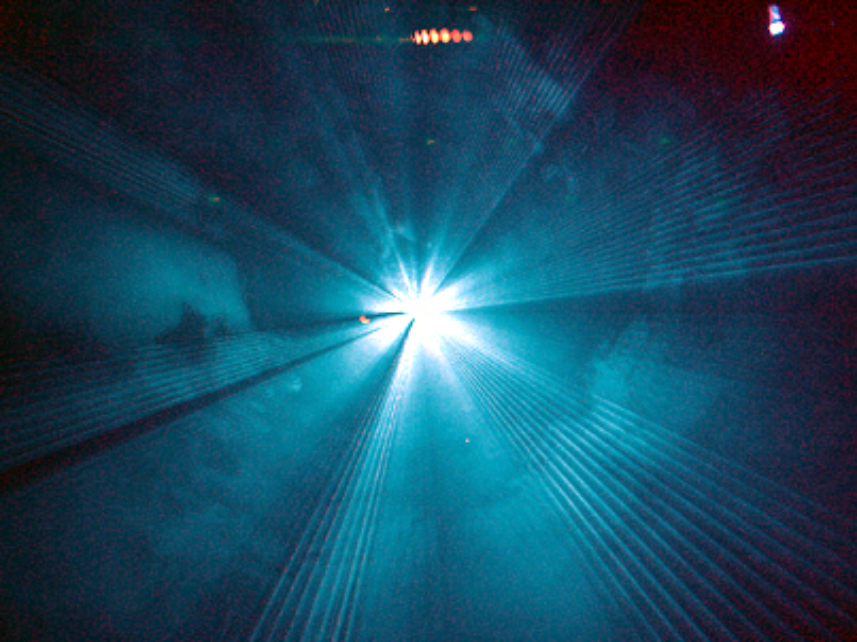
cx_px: 428
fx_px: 940
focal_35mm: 38
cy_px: 321
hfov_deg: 49.0
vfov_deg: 37.7
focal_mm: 7.8
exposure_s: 1/4
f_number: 2.8
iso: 200
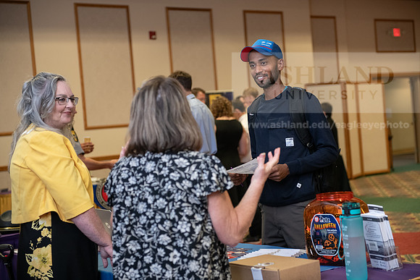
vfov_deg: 20.6
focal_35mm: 66
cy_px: 140
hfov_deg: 30.5
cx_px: 210
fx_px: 770
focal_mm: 66
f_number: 3.2
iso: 1600
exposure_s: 1/200
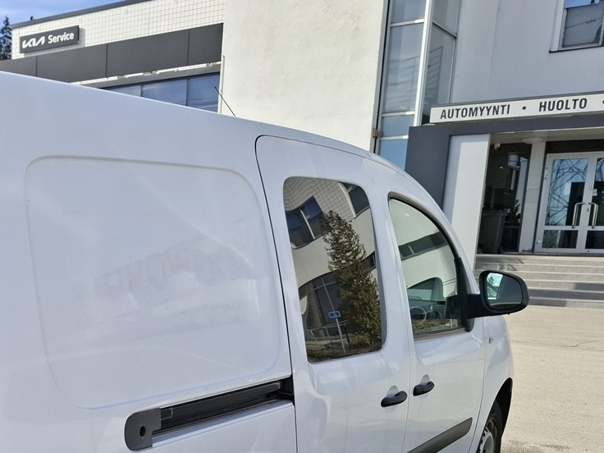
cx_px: 62
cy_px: 417
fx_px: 785
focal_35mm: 45
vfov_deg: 30.6
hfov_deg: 39.1
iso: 50
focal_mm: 5.54
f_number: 1.8
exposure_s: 1/1776
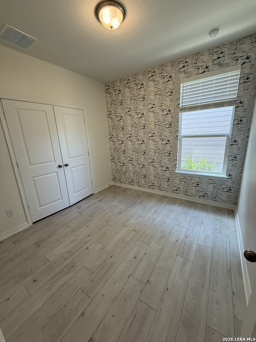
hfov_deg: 85.7
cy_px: 171
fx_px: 138
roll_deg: +2.7
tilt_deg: -14.9
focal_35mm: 14
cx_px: 128
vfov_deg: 102.1
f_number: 2.2
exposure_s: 1/120
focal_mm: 2.22
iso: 200
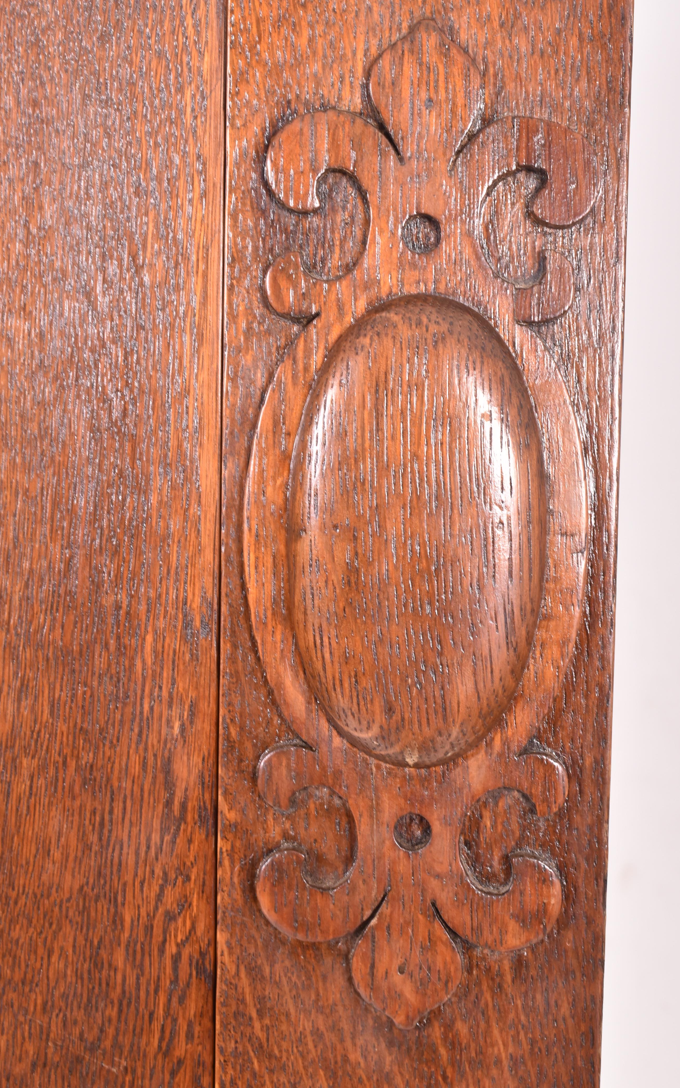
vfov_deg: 36.3
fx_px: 1660
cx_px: 361
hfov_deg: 23.1
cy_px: 540
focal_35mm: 56
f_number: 13
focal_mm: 34
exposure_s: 1/160
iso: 400
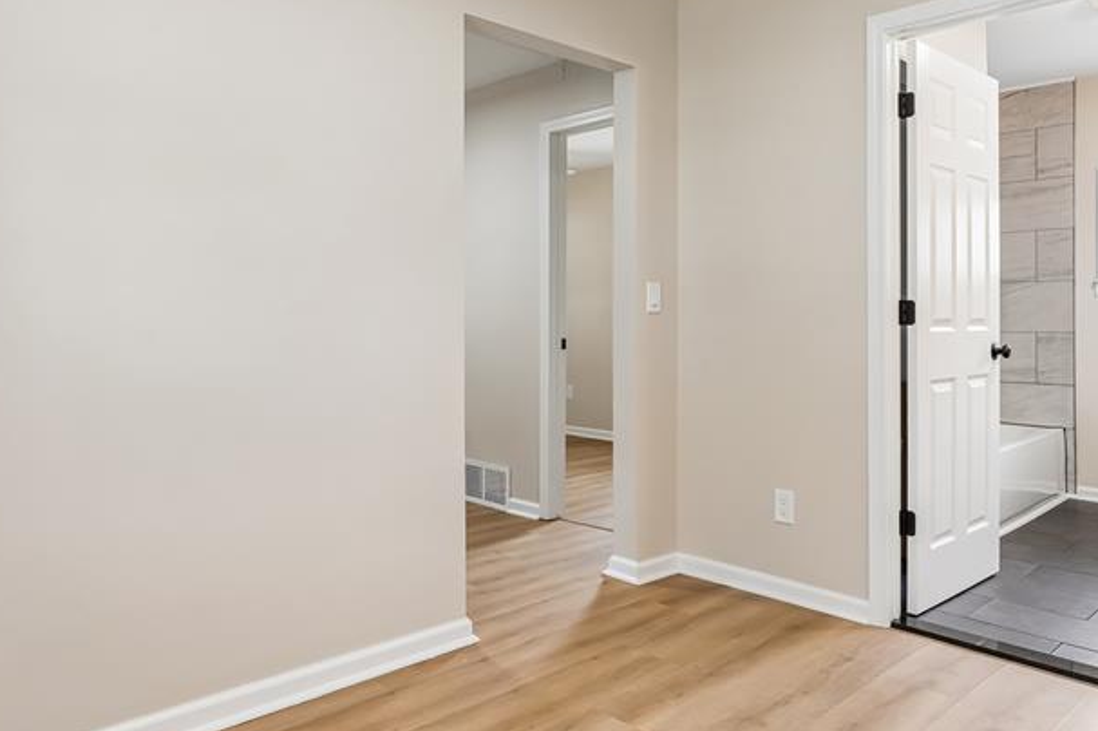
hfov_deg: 67.4
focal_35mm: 27
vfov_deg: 47.7
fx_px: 823
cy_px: 309
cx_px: 554
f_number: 13
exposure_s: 1/6
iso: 400
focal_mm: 16
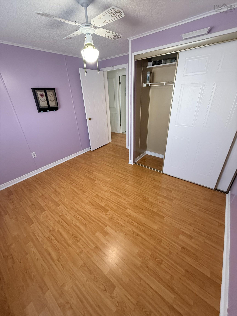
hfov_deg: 85.7
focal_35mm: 14
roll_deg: +2.4
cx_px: 118
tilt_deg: -28.7
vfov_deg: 102.1
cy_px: 158
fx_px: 128
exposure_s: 1/87
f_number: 2.2
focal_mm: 2.22
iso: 400
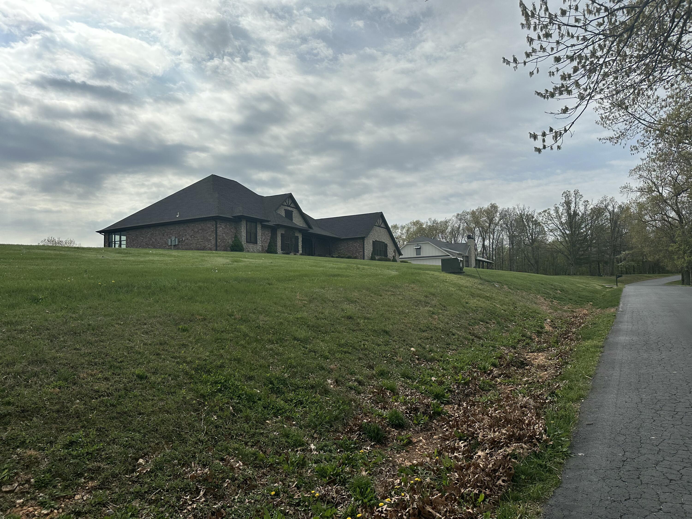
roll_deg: +0.8
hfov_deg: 71.6
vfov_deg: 56.8
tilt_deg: +4.6
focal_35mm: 24
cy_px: 260
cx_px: 346
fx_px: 480
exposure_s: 1/13699
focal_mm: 6.86
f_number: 1.78
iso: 80
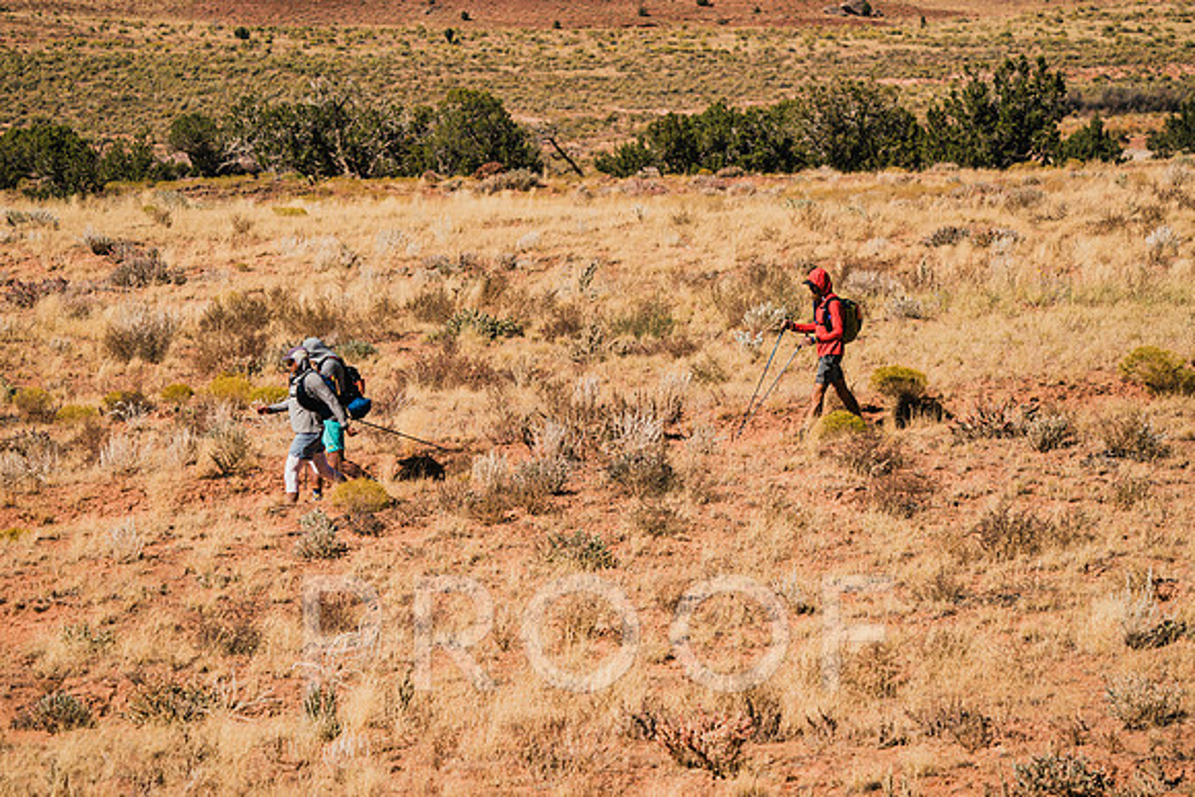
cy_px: 398
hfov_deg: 10.3
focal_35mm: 200
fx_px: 6640
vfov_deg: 6.9
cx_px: 598
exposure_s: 1/1600
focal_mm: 200
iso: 160
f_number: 6.3
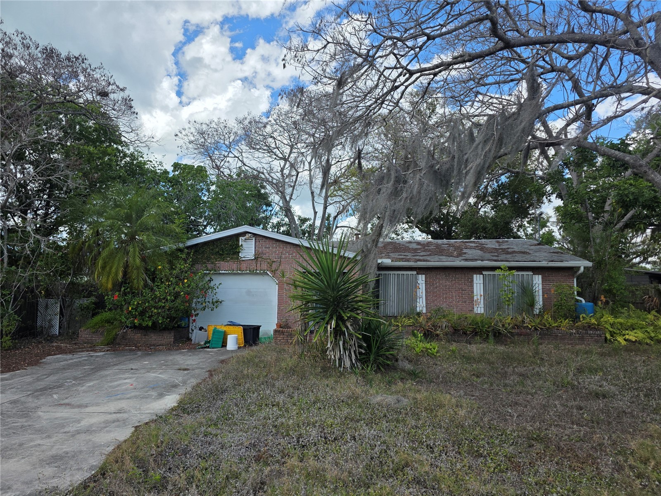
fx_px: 439
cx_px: 330
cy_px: 248
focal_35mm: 23
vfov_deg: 58.9
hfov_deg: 73.9
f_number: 1.7
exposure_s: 1/4766
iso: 80
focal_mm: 6.3
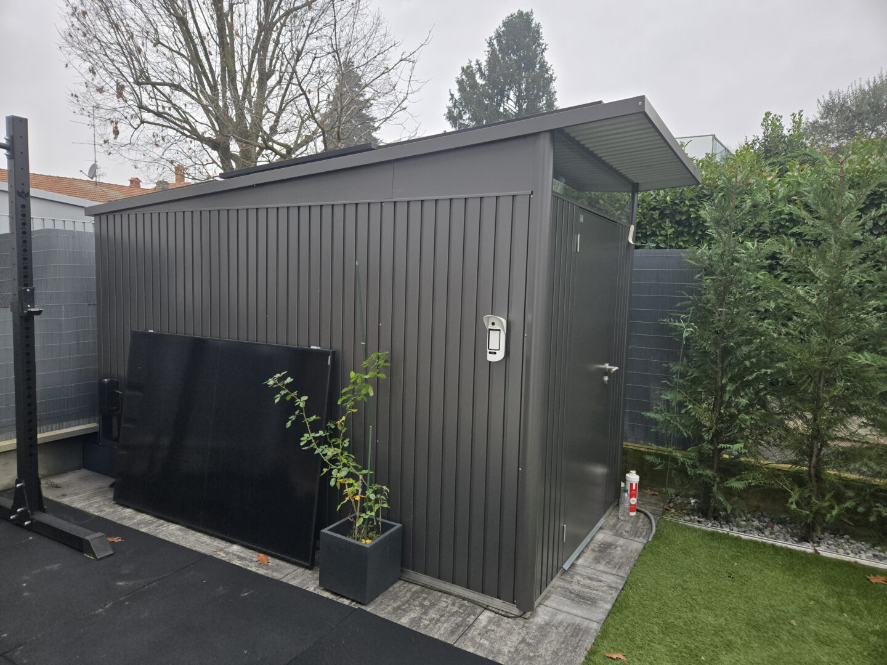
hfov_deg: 73.9
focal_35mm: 23
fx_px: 589
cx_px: 444
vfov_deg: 58.9
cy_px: 332
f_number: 1.8
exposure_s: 1/508
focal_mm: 5.4
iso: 125
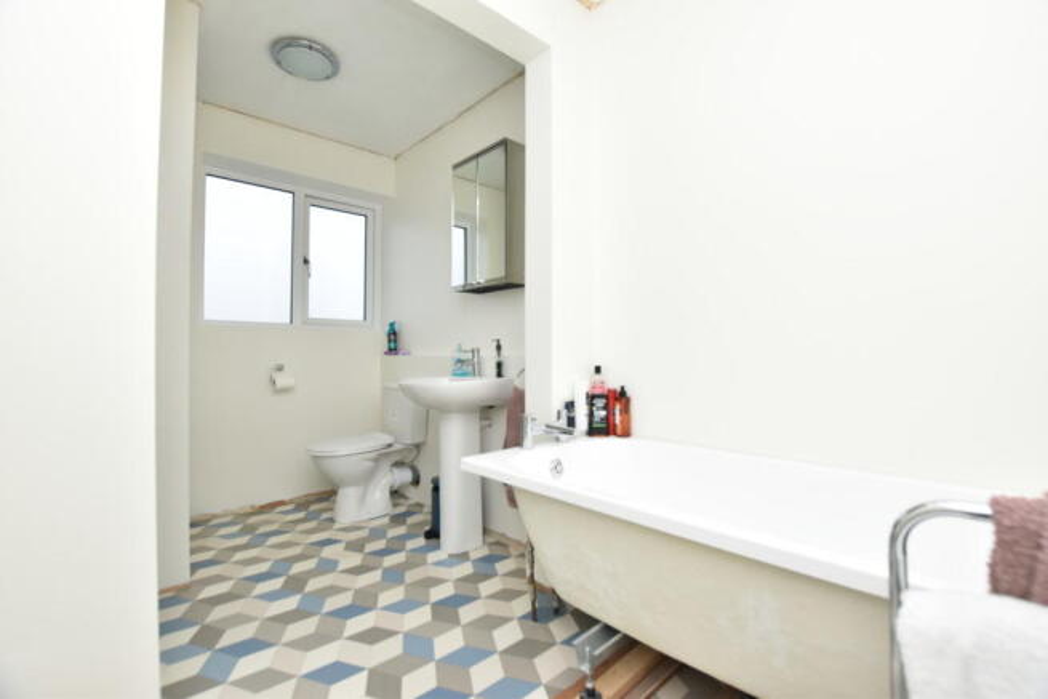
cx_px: 524
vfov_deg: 77.4
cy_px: 350
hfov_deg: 100.4
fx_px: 437
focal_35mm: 15
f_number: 5
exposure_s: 1/250
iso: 400
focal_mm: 10
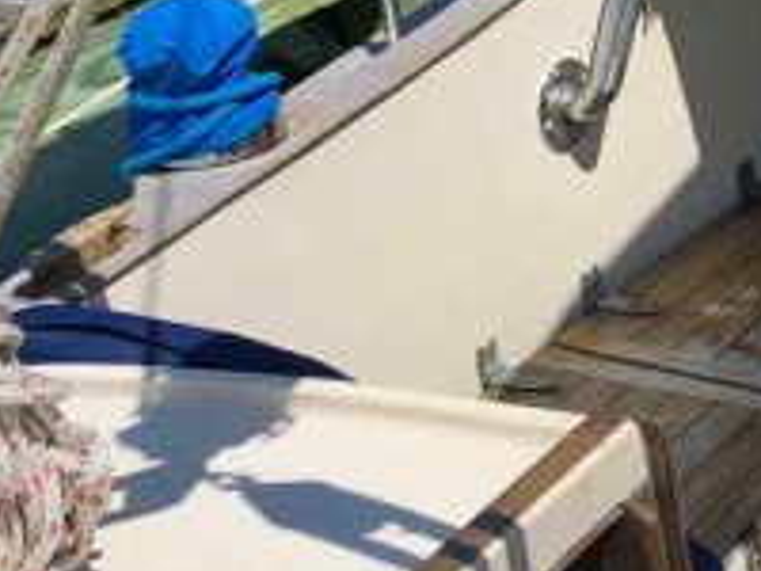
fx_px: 2462
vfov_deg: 13.2
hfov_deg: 15.9
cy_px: 179
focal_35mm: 112
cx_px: 1206
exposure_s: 1/3690
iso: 20
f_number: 1.8
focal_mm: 3.99
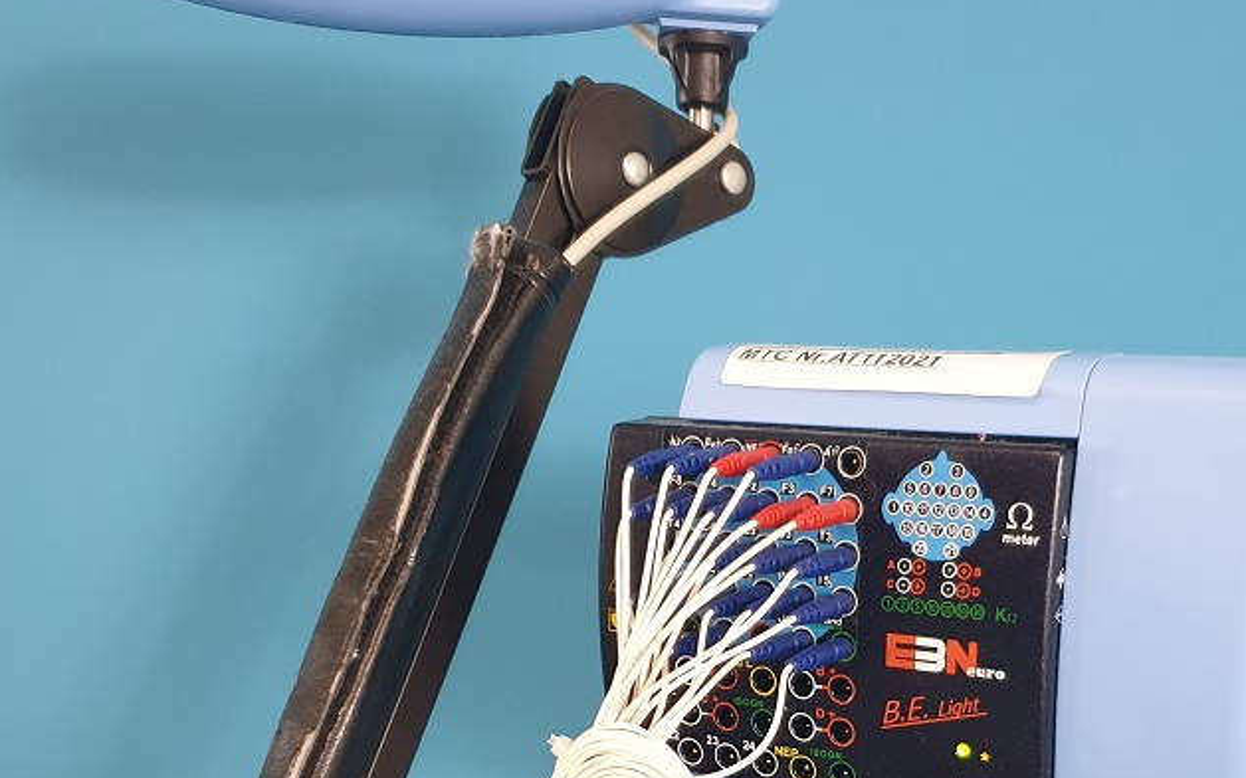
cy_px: 796
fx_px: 1800
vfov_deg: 23.3
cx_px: 786
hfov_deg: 37.9
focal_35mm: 53
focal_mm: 4.3
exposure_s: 1/50
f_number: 1.5
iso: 320
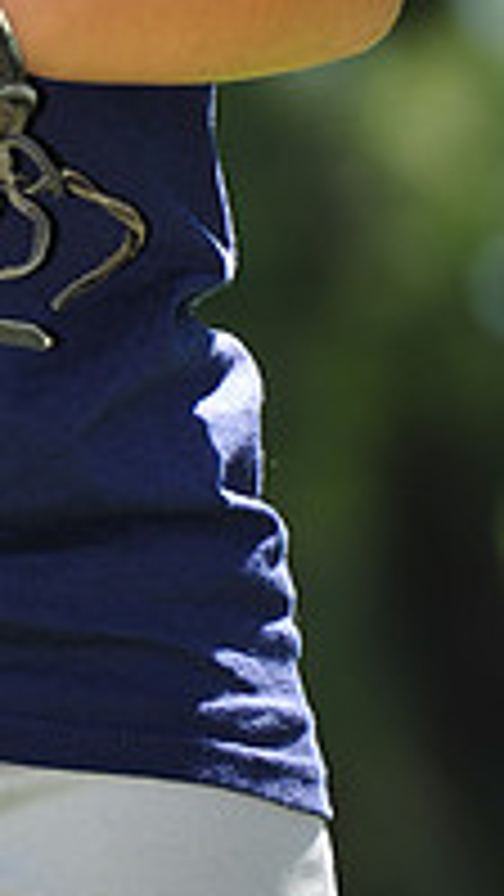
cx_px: -248
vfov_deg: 3.6
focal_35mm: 594
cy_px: -288
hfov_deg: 2.0
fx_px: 14106
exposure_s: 1/400
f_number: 4
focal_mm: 195
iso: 200
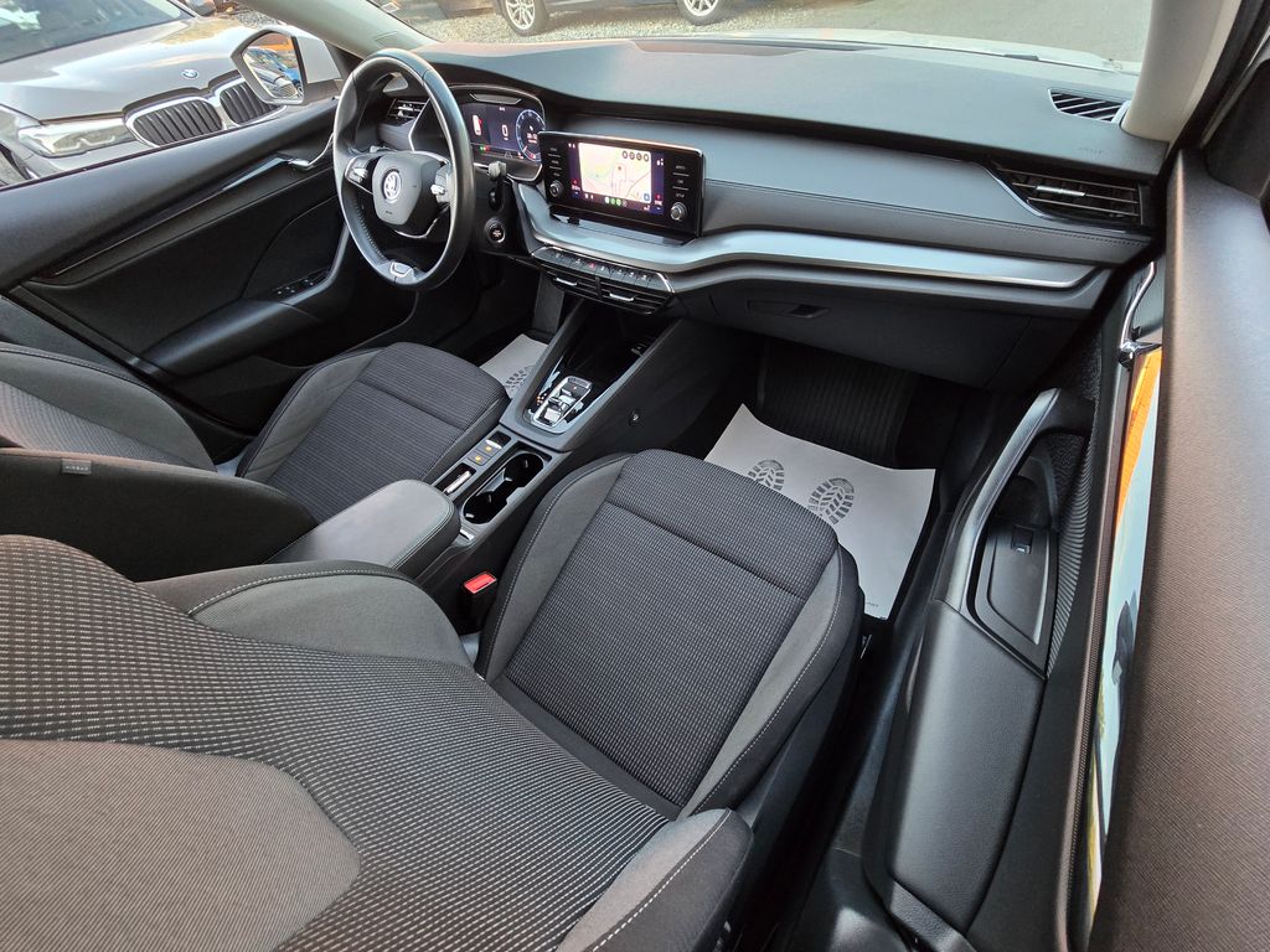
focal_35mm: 13
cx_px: 635
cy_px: 476
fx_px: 477
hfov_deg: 106.2
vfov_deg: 89.9
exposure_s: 1/50
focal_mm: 2.2
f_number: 2.2
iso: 400
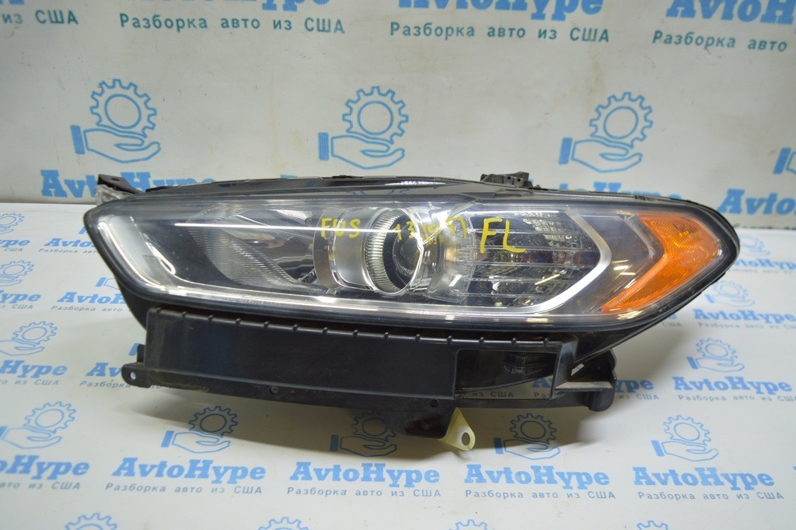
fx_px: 663
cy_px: 265
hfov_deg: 62.0
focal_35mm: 30
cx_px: 398
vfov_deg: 43.5
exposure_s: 1/60
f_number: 3.8
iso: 400
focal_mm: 20
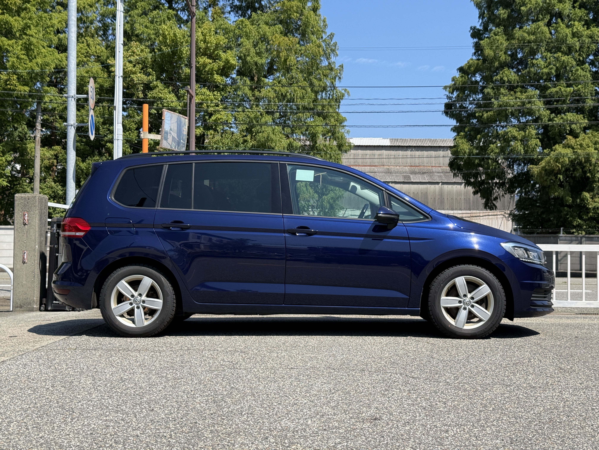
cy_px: 225
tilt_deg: +1.7
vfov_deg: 30.3
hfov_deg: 39.7
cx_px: 300
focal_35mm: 48
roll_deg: -0.4
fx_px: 831
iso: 80
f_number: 1.78
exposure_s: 1/4098
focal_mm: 6.76
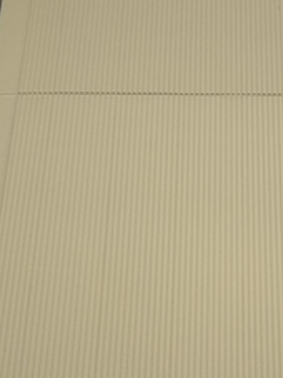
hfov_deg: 21.8
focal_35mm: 66
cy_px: 271
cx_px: 246
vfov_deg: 29.1
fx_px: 720
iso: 40
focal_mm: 4
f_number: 2.2
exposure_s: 1/1080
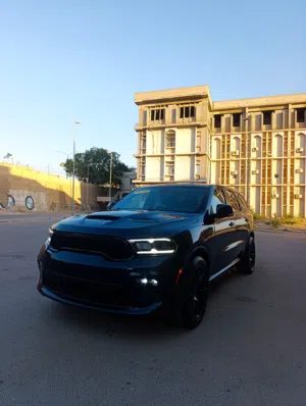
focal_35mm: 23
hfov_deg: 59.0
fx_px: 270
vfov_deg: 73.8
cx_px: 153
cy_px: 203
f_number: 1.6
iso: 50
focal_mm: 6.14
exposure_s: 1/155
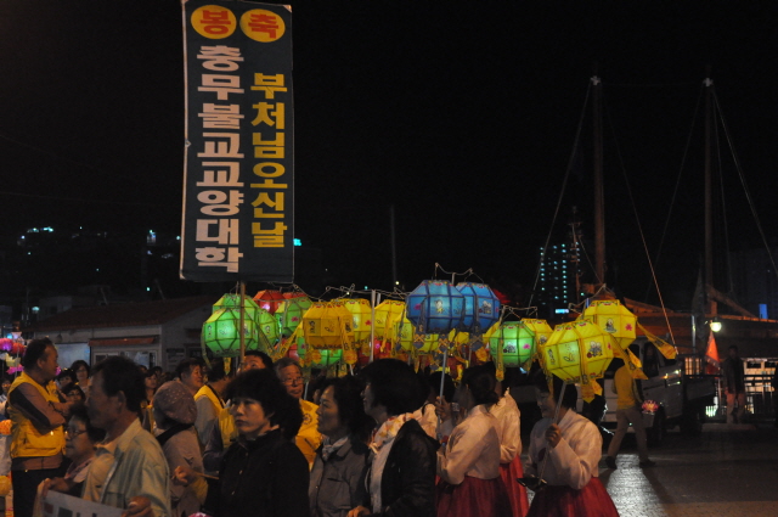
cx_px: 389
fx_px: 1133
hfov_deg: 37.9
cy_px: 258
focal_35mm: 52
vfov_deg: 25.7
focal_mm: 35
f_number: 3.2
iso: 3200
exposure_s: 1/320
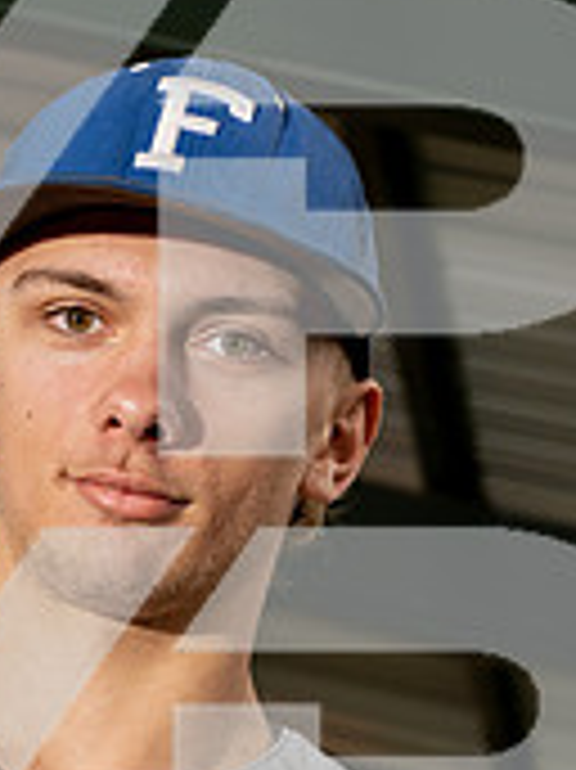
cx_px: 86
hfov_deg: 6.5
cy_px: 768
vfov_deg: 8.6
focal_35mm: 228
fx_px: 5065
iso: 640
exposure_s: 1/250
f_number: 6.3
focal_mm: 70
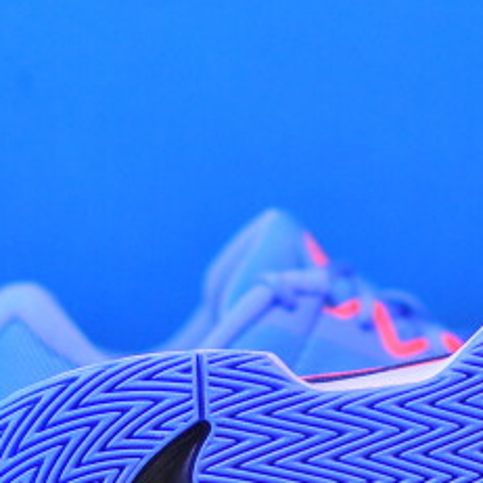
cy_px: 252
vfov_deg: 8.0
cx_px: 399
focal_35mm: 220
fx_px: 3473
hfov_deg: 7.9
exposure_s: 1/320
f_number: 2
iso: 250
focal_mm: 50
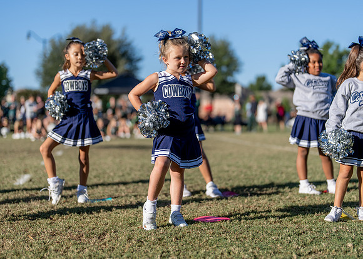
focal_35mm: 64
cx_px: 190
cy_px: 120
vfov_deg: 22.4
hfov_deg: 31.0
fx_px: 655
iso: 100
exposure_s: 1/6400
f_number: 1.2
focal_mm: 50
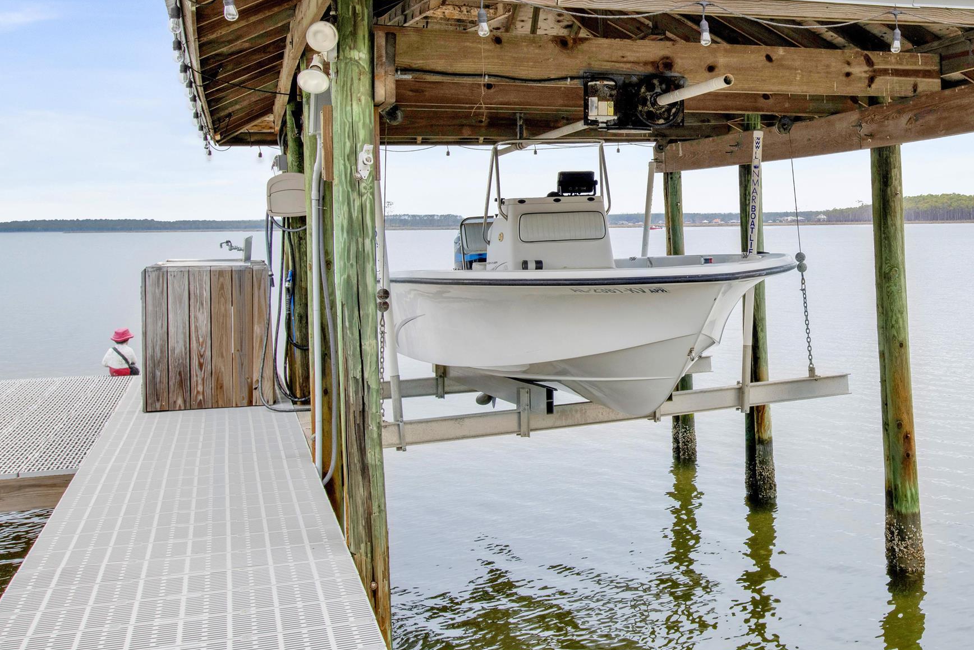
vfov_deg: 29.0
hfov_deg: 40.4
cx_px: 826
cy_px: 214
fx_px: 1245
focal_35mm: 46
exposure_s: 1/160
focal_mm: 26
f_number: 11
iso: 200
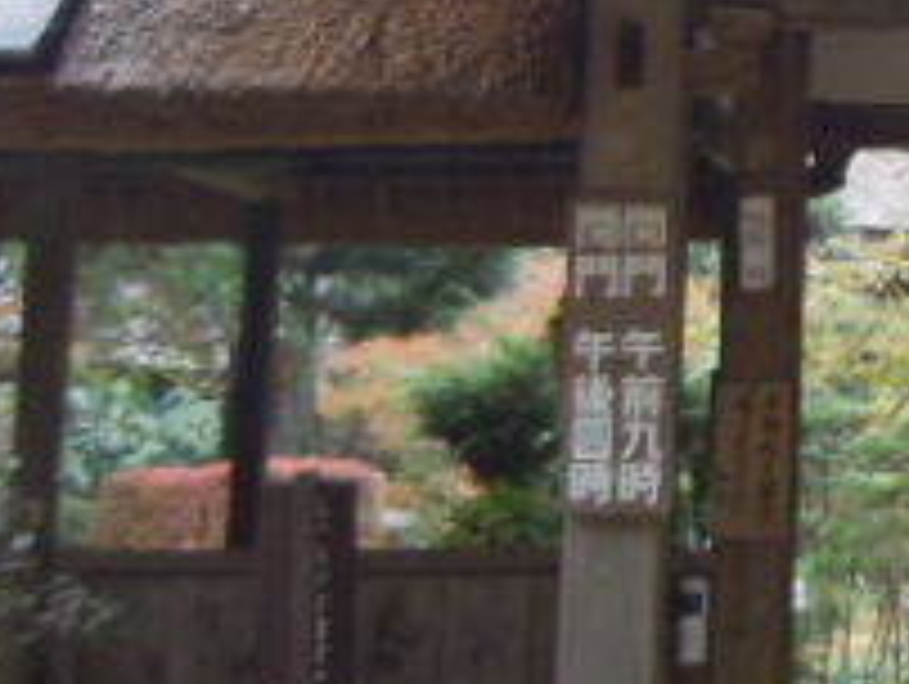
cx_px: 1125
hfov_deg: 19.3
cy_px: 18
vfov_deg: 15.3
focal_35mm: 95
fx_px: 2498
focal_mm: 5.4
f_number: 3.5
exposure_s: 1/60
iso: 250
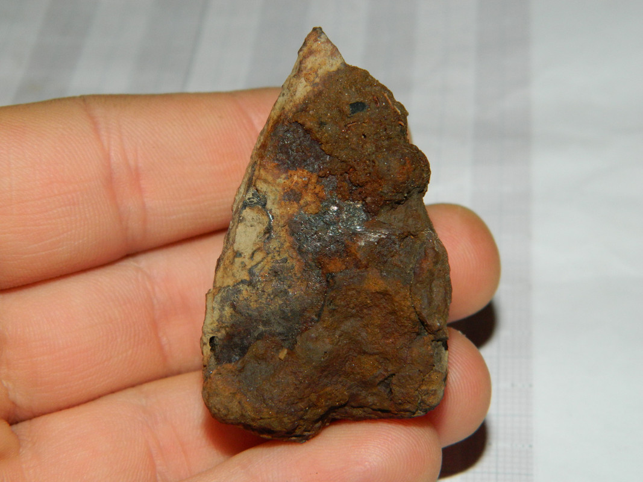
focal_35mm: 84
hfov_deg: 23.3
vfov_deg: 17.6
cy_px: 241
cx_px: 322
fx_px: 1560
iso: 200
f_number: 11.9
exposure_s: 1/50
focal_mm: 15.1
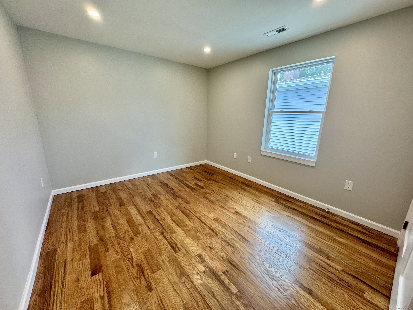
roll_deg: -1.4
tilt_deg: -14.5
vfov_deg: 85.7
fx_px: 167
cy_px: 155
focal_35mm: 14
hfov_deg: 102.1
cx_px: 206
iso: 250
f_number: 2.2
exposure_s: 1/120
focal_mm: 2.22
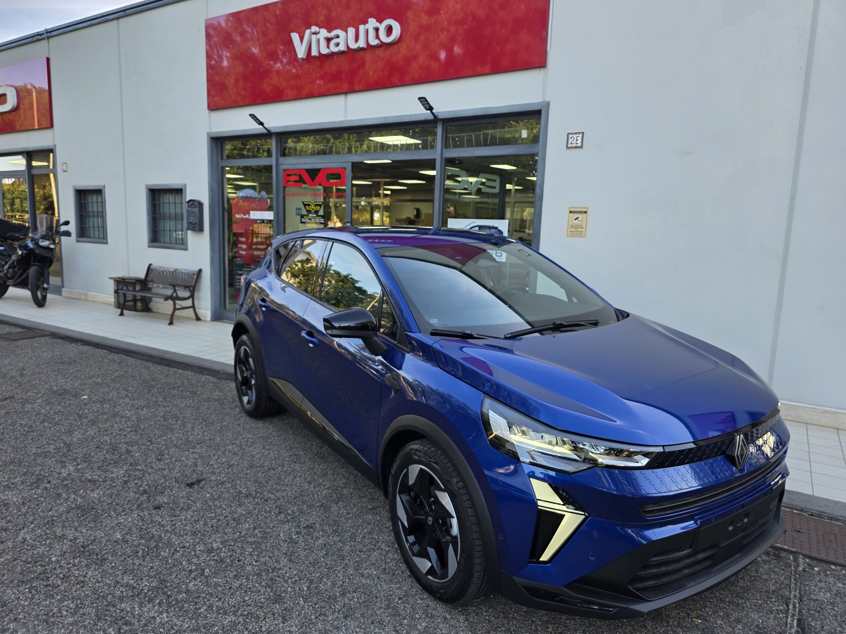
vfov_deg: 58.9
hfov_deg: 73.9
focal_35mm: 23
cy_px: 317
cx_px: 423
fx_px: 562
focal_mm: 6.3
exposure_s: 1/50
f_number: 1.7
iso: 16
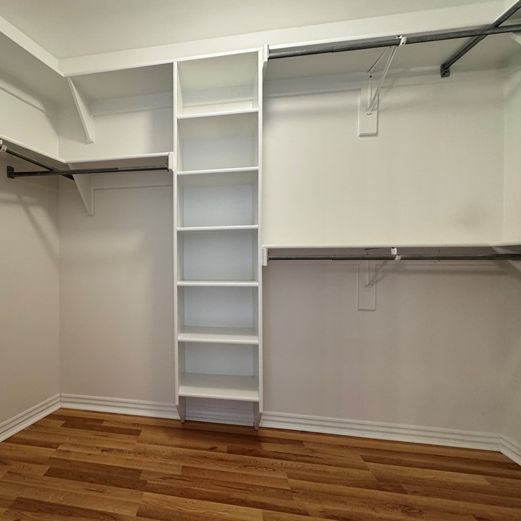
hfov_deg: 81.0
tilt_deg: +0.1
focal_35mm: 17
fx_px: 289
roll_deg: +1.4
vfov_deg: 84.0
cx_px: 171
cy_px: 265
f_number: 2.2
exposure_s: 1/60
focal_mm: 2.22
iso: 200
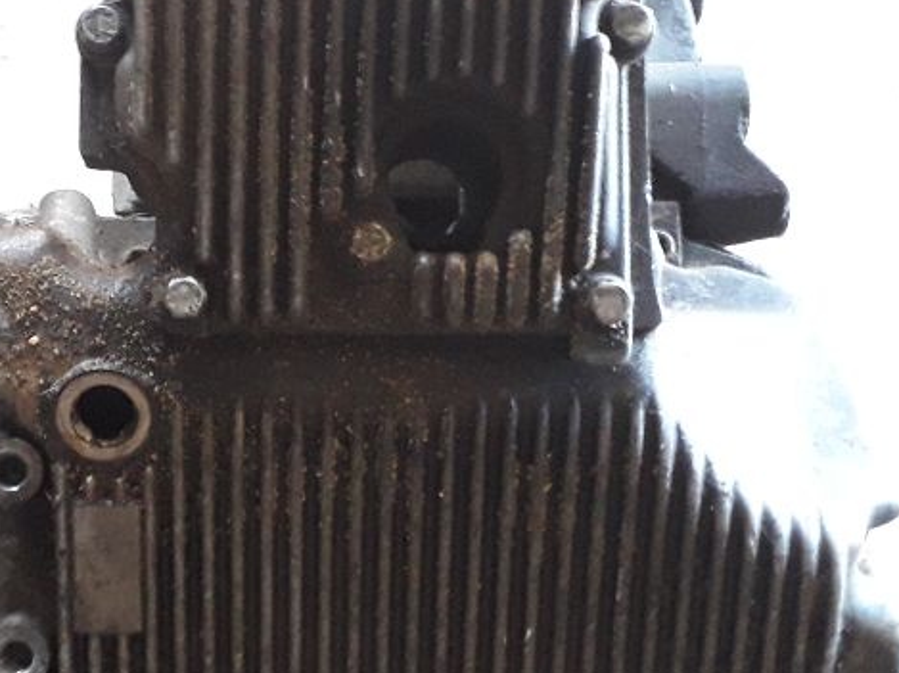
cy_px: 347
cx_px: 153
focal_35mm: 59
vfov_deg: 24.8
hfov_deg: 31.7
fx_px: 1531
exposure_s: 1/25
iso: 320
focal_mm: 3.6
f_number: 1.9
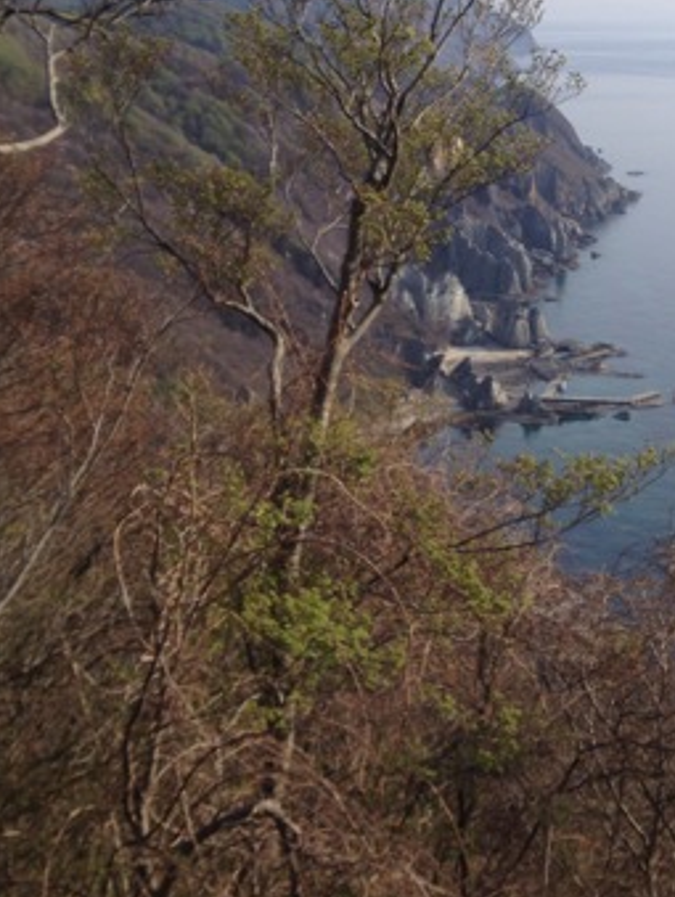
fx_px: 1713
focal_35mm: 66
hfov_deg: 22.0
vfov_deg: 29.1
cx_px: 537
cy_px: 278
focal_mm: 4.28
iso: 64
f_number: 2.4
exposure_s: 1/1534
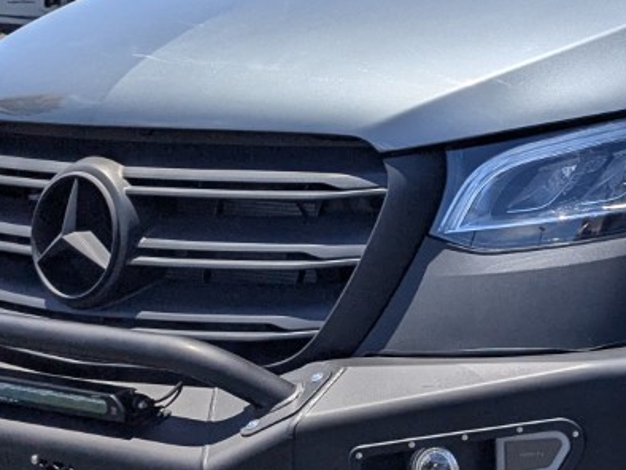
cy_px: 56
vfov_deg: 17.2
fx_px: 1538
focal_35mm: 85
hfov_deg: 20.3
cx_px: 894
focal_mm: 6.81
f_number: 1.85
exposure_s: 1/2513
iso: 46
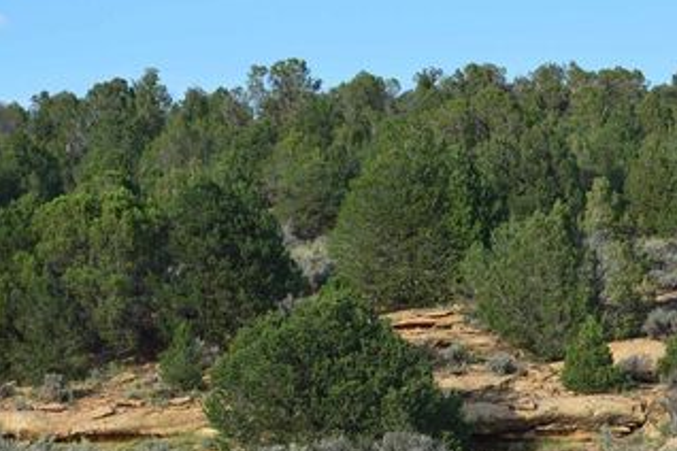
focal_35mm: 130
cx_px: 428
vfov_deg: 10.6
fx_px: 2441
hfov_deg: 15.8
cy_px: 310
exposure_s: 1/250
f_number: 10
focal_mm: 55
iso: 400
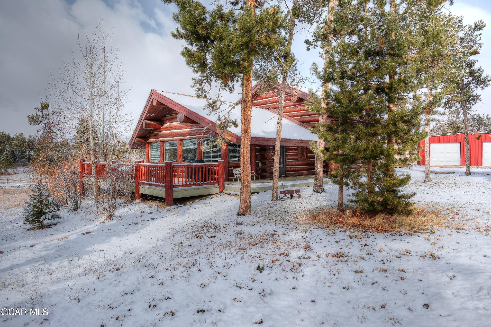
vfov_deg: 59.5
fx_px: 286
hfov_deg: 81.2
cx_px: 246
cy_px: 164
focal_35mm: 21
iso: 250
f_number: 5
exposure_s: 1/950
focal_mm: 14
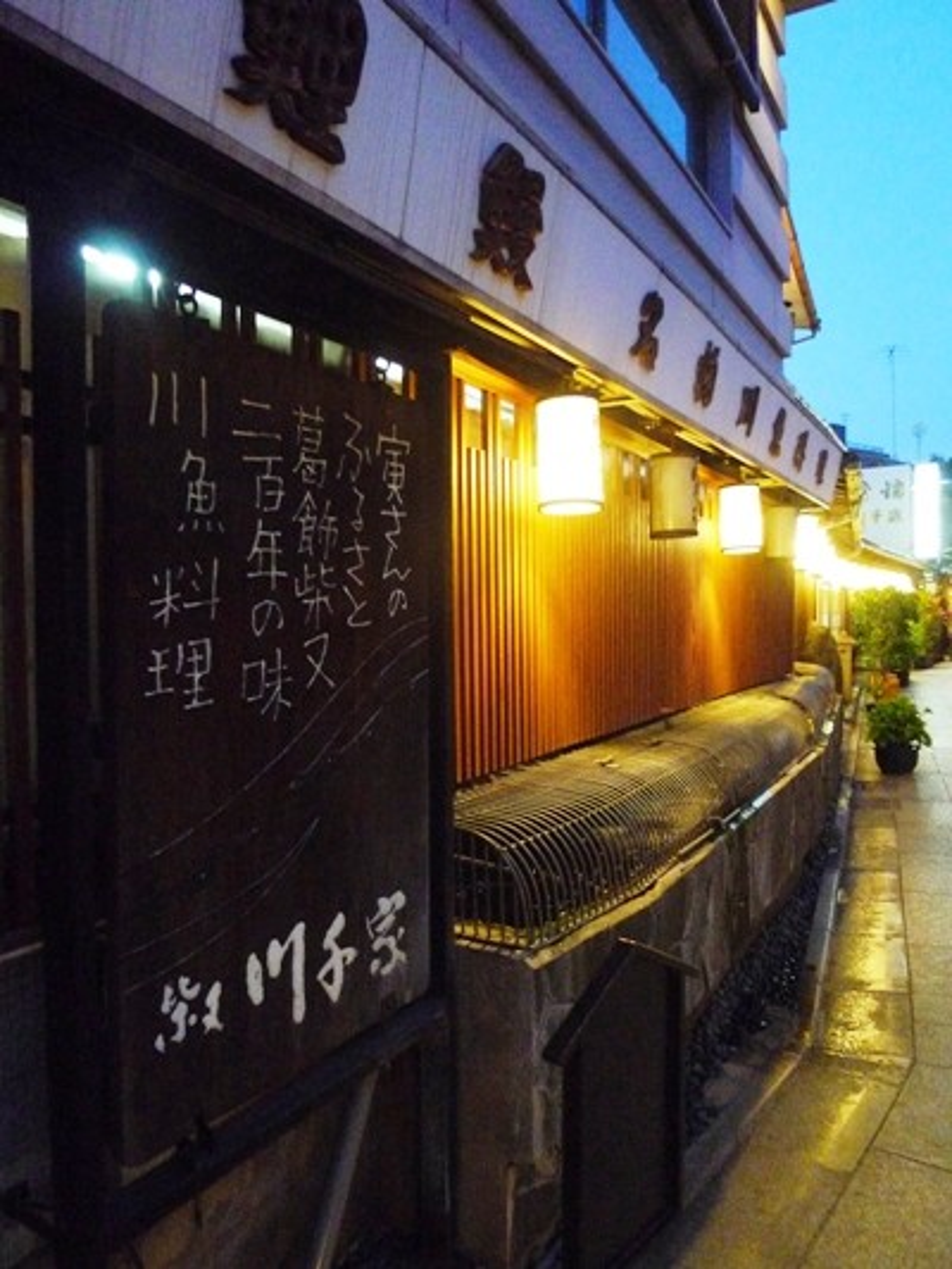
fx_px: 880
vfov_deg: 71.6
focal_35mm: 24
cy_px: 634
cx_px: 476
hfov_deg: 56.8
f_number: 2
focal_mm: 5.1
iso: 800
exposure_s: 1/15
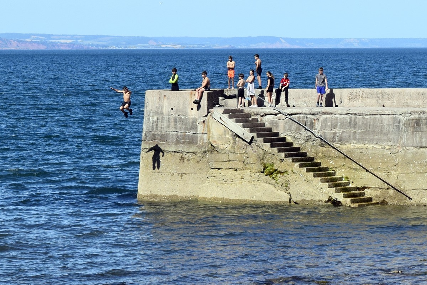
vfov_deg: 16.6
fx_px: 978
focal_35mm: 82
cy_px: 142
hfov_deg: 24.6
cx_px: 214
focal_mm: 55
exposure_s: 1/500
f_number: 11
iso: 320
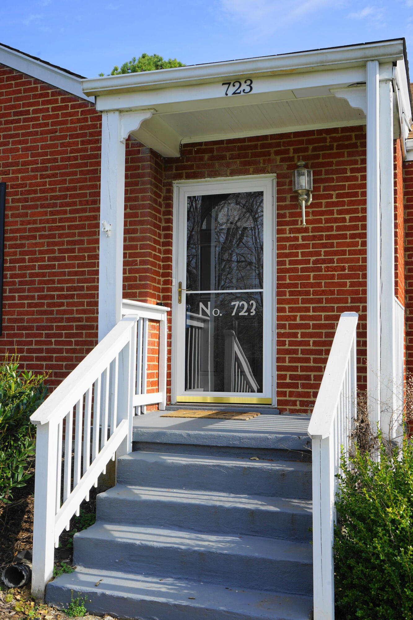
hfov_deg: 35.0
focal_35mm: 38
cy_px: 310
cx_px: 206
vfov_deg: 50.7
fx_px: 654
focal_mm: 38
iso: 100
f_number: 11
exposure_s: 1/125
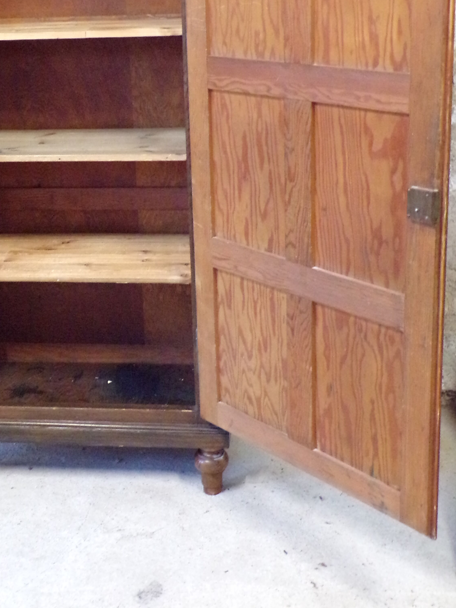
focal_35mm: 49
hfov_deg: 29.5
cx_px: 160
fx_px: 861
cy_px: 172
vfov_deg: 38.2
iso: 800
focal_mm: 5.8
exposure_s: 1/17
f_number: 3.2
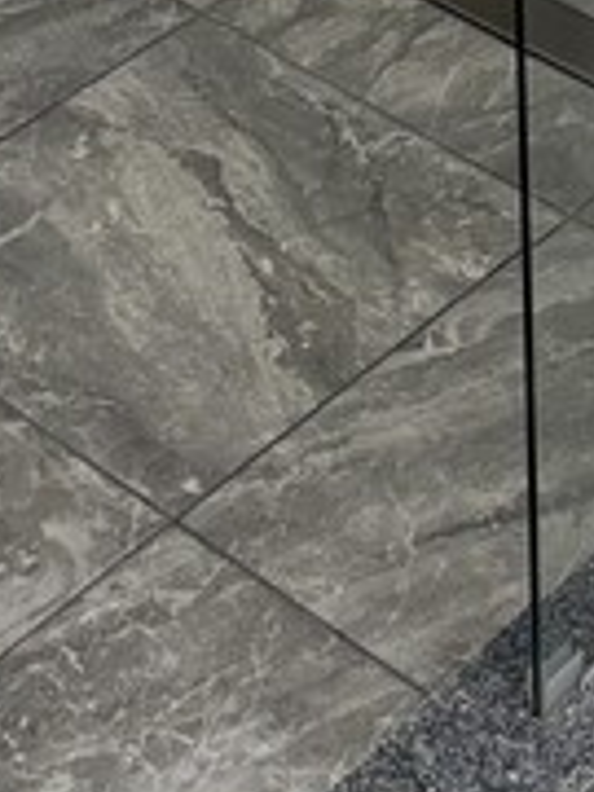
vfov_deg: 11.1
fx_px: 3386
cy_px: -1122
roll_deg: +0.7
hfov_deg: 9.9
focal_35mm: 148
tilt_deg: -17.0
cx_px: 603
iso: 125
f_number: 1.6
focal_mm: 5.96
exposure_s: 1/81
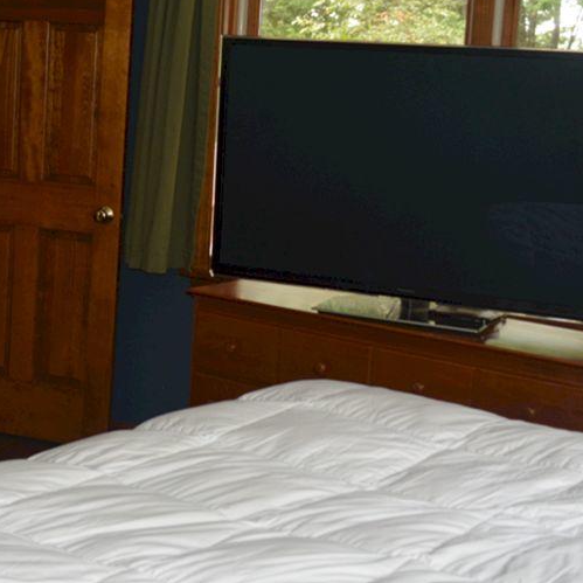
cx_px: 29
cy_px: 235
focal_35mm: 69
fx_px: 1315
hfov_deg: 24.1
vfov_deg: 25.0
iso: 400
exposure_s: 1/60
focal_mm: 18
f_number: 3.5
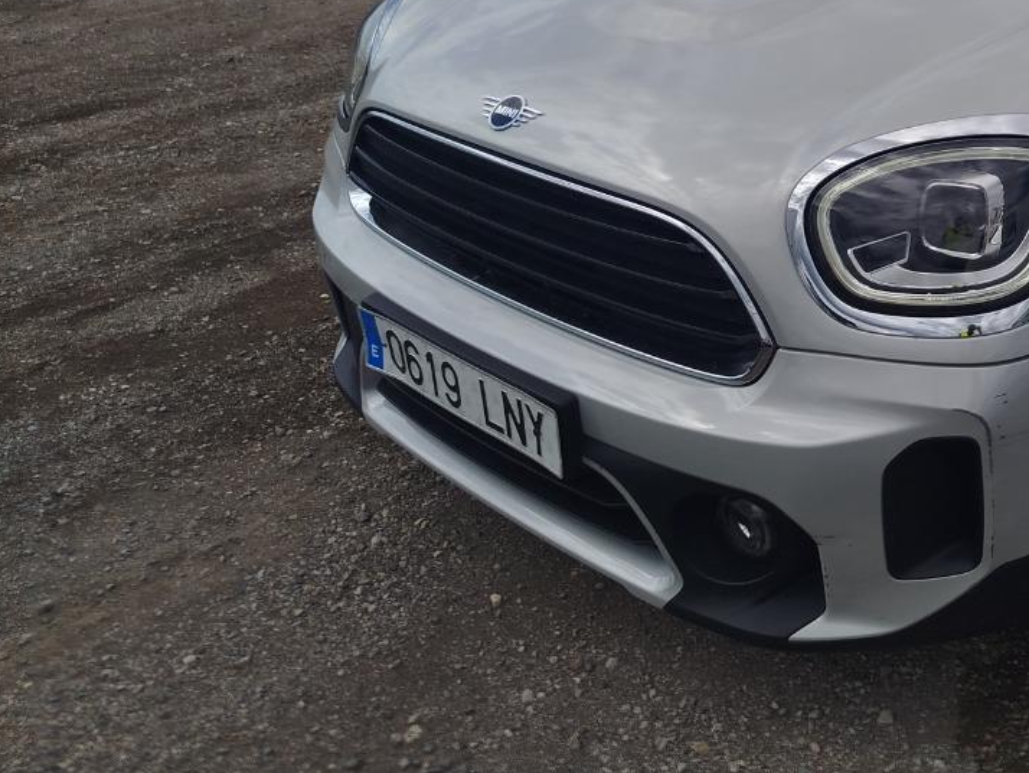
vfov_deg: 32.6
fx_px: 1279
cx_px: 915
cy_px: 143
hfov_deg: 40.7
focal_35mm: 43
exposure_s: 1/2387
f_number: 1.7
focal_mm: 5.31
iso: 50
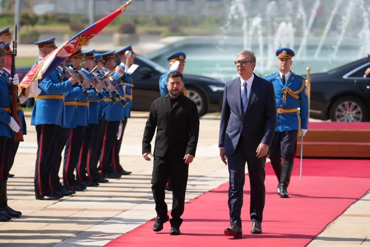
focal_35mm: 300
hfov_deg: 6.9
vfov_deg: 4.6
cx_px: 185
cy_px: 124
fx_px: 3086
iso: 400
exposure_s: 1/5000
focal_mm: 200
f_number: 3.2
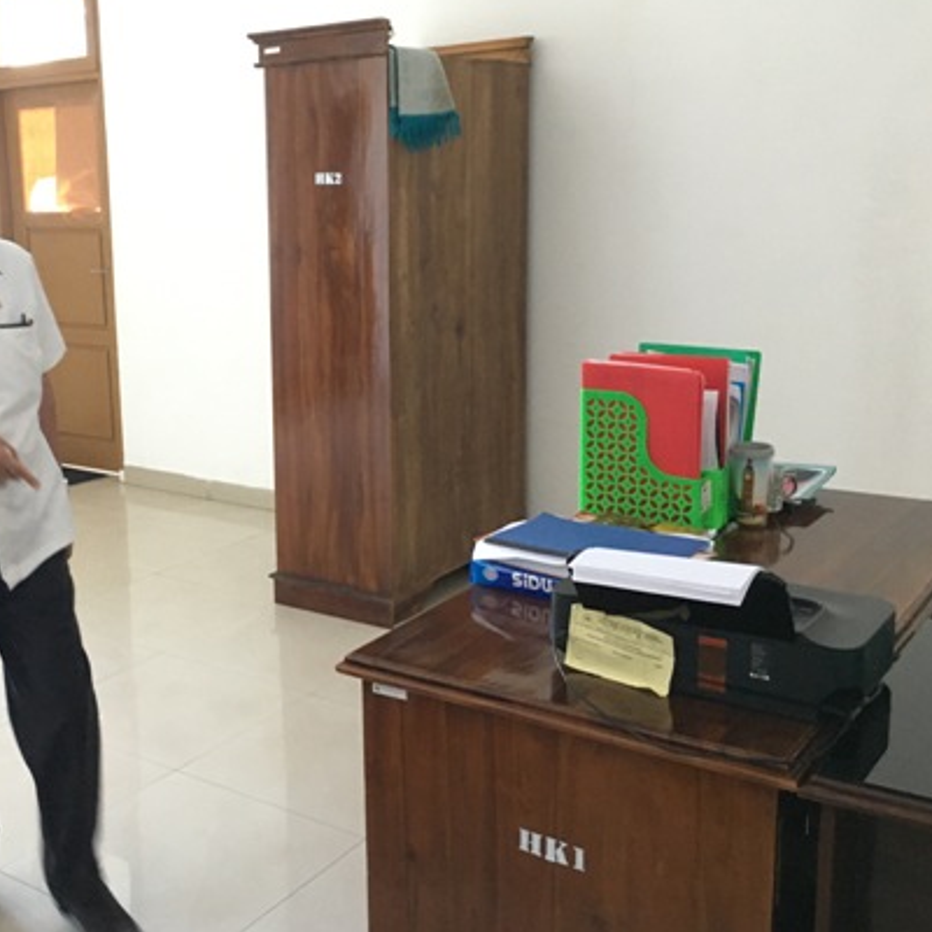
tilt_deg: -9.4
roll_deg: +2.2
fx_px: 1249
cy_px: 415
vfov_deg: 40.9
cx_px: 240
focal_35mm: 41
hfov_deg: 39.9
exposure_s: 1/20
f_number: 2.2
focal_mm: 4.15
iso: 200
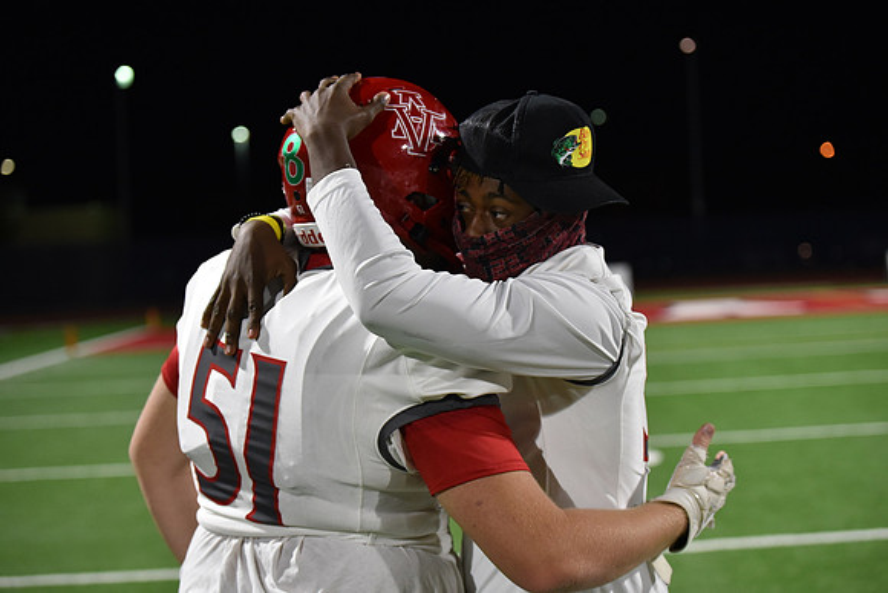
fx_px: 1727
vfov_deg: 19.5
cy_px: 296
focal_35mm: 70
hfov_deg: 28.8
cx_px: 444
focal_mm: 70
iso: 3600
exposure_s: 1/640
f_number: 2.8
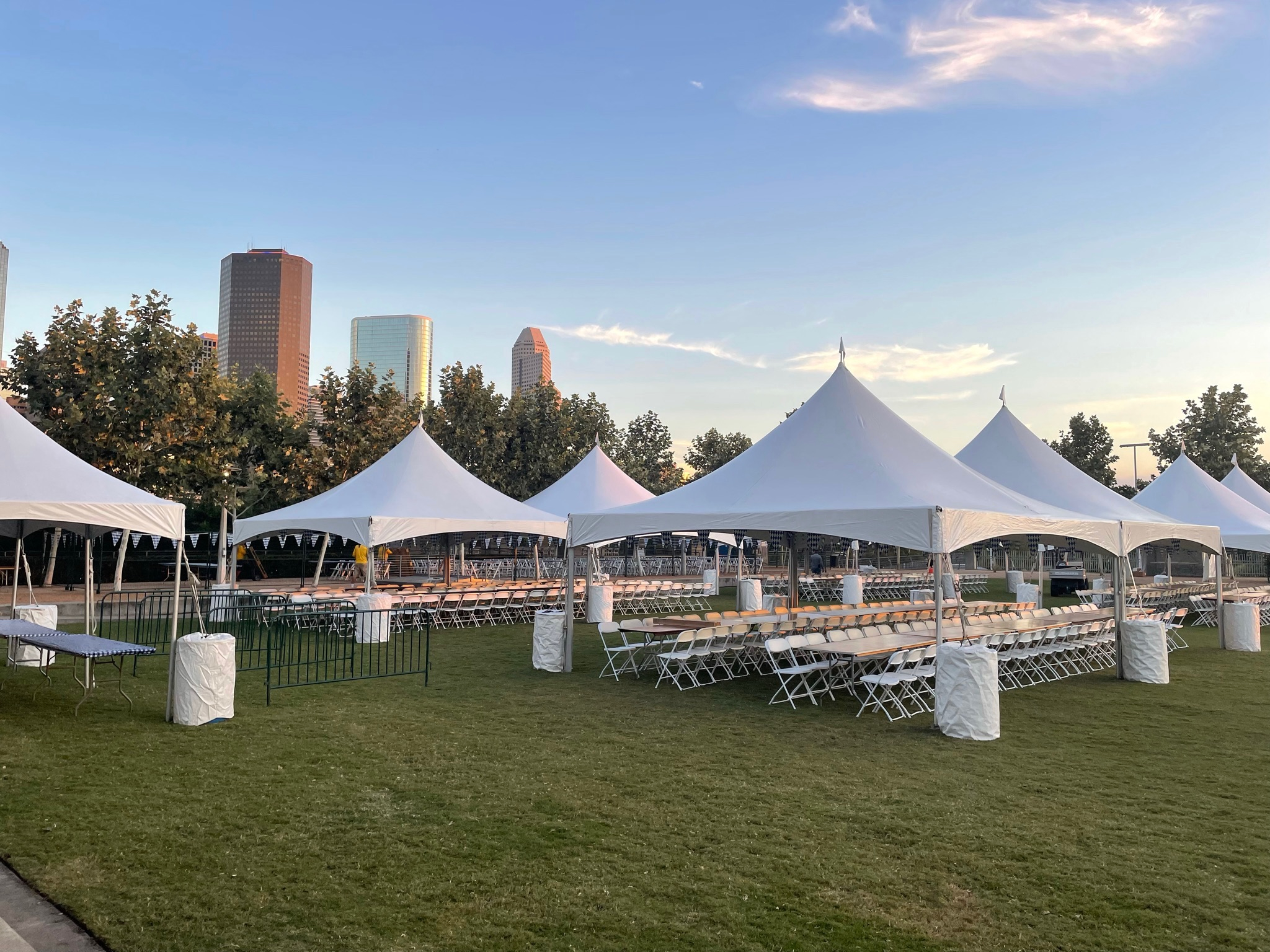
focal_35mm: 26
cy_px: 476
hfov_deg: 67.3
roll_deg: +0.2
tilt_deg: +4.5
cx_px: 635
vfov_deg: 53.1
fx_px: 954
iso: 32
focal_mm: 4.2
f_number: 1.6
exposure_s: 1/255
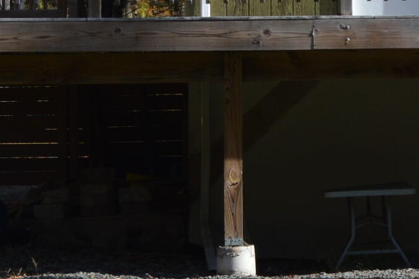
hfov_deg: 9.4
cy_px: -88
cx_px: 707
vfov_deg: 6.4
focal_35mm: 211
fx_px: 2455
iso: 100
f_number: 8
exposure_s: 1/250
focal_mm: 32
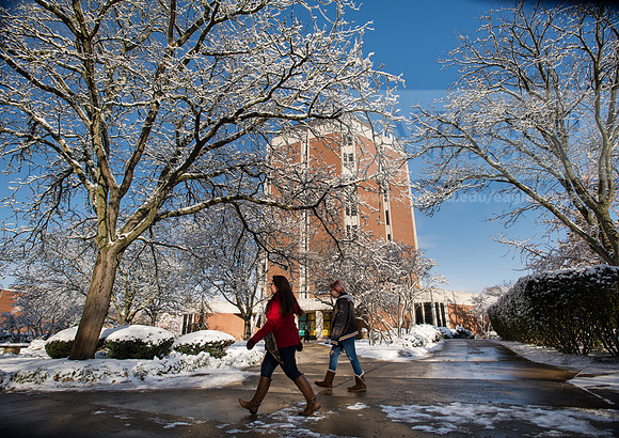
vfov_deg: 69.6
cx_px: 314
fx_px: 315
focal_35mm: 18
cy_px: 222
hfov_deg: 89.1
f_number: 7.1
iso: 250
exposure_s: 1/320
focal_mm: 17
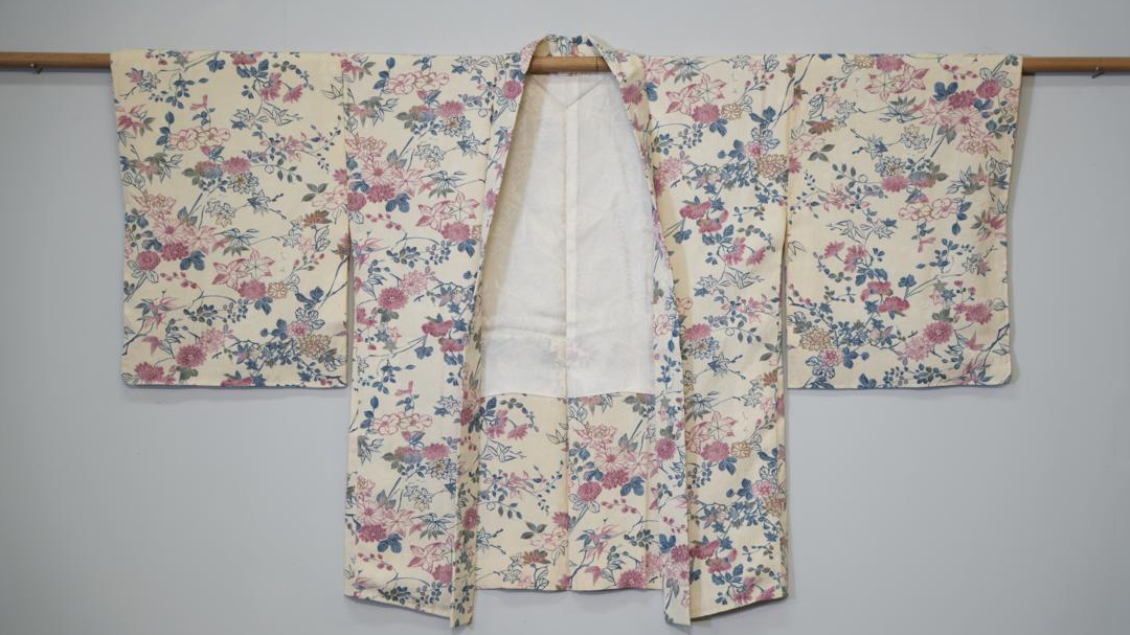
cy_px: 339
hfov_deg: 26.2
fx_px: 2427
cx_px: 566
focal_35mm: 81
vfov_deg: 14.9
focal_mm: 77
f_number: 4
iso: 500
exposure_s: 1/80
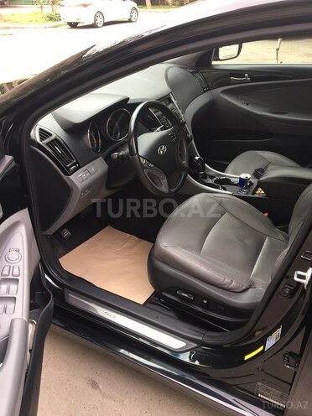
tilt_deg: -31.0
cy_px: 208
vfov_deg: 61.7
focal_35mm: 29
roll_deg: +0.0
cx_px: 156
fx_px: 349
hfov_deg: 48.2
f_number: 2.2
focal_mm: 4.15
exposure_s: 1/50
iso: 25
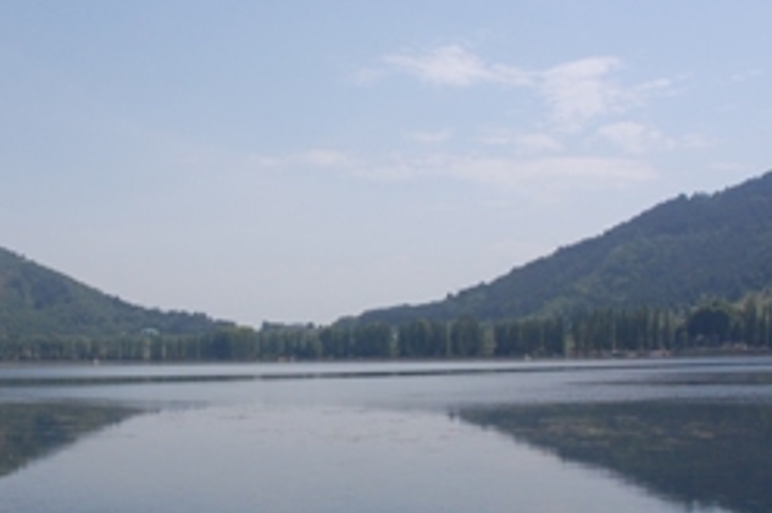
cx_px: 244
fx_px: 1049
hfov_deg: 39.8
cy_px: 322
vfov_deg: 27.4
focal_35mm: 49
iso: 200
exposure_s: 1/400
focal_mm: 18
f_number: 9
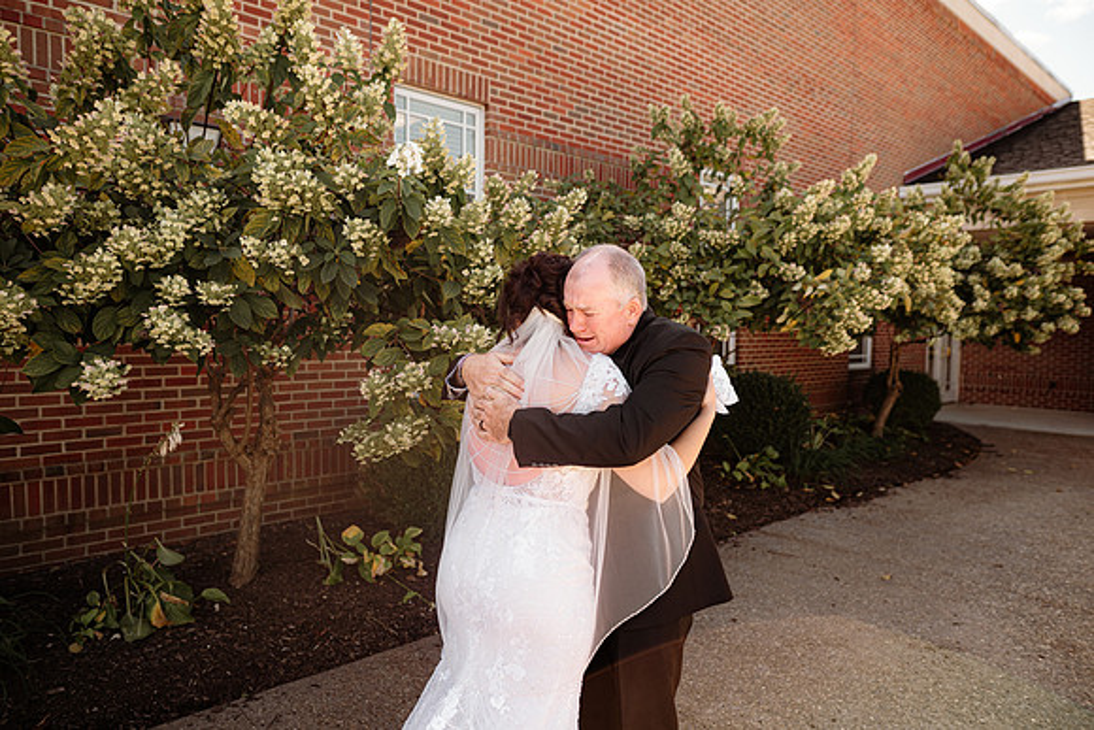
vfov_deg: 53.2
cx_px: 547
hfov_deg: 73.7
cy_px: 365
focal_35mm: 24
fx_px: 729
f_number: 2.8
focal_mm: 24
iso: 160
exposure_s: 1/400
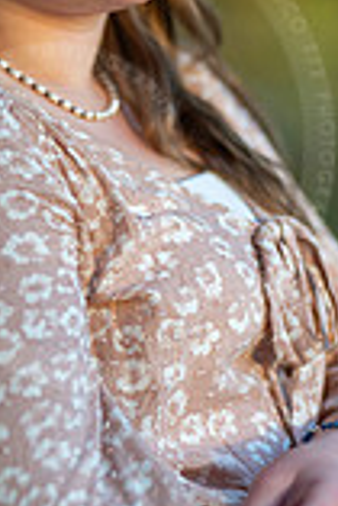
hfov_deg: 5.7
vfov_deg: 8.5
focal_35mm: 243
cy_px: 255
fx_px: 3414
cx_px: 113
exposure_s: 1/640
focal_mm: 85
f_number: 1.2
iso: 160
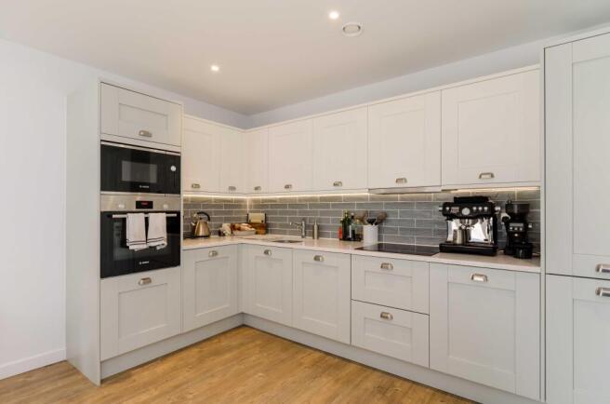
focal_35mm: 18
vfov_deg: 67.1
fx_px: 304
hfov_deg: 90.1
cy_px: 202
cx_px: 305
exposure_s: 1/40
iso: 500
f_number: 7.1
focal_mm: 12
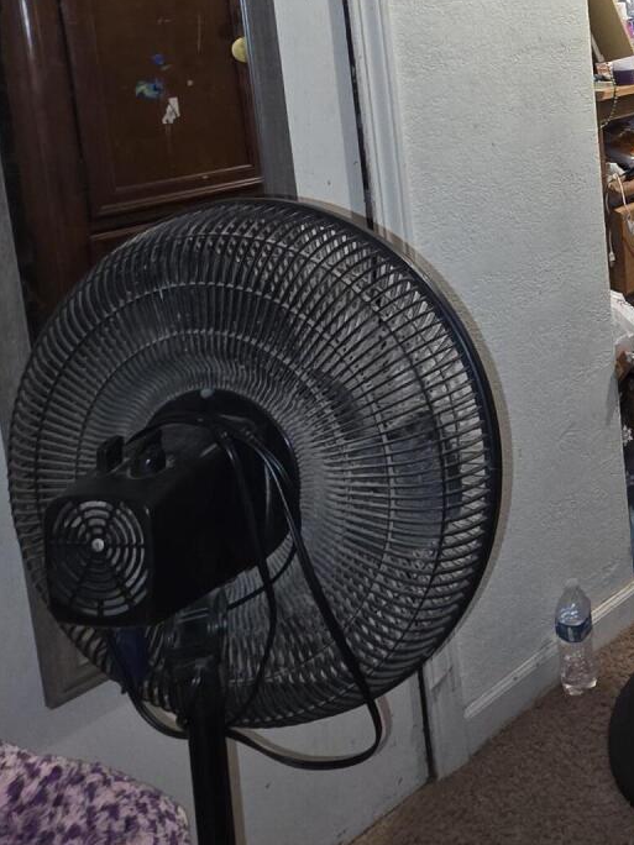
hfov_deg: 31.0
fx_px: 928
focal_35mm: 38
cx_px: 786
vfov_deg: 44.8
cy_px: 94
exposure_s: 1/10.9
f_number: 1.9
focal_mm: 2.2
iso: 125
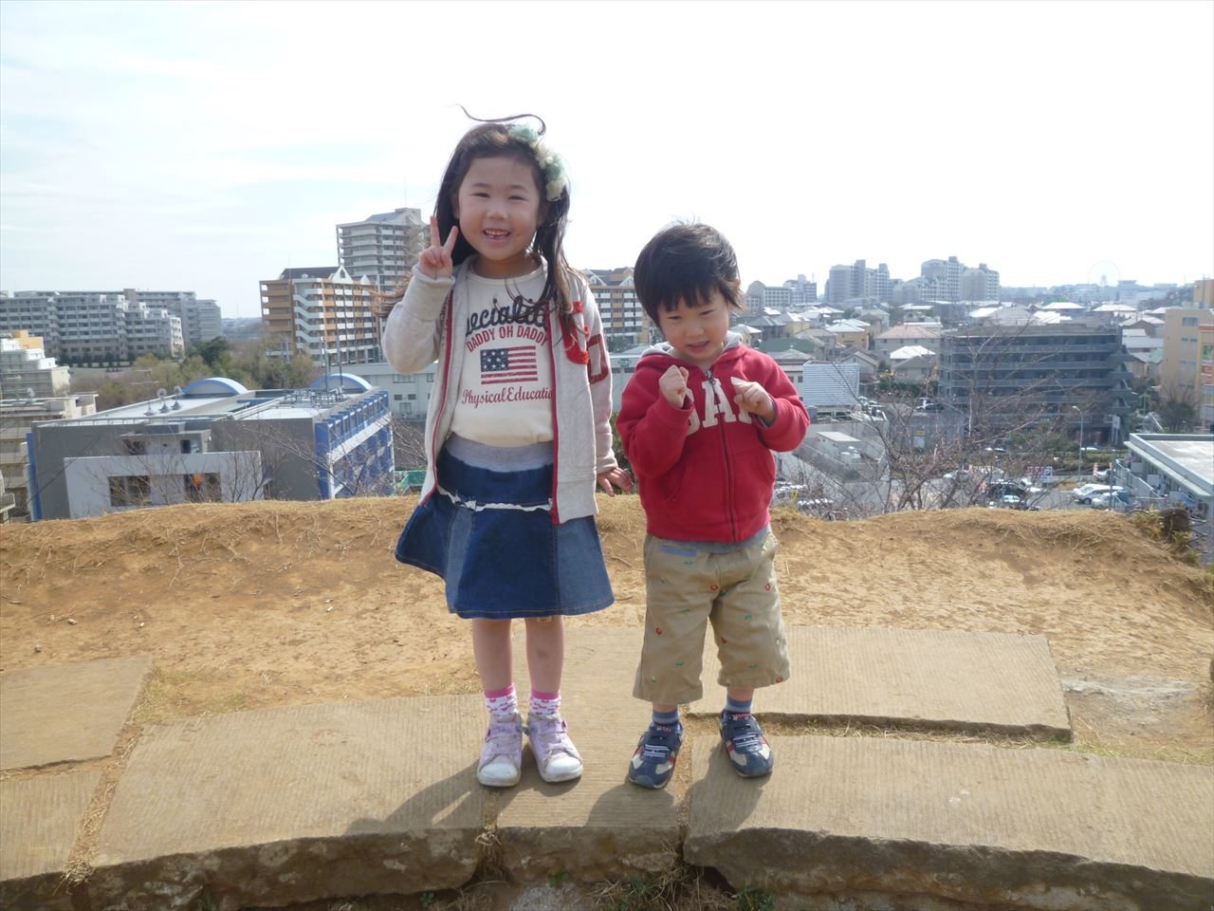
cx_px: 607
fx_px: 877
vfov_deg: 54.9
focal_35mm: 25
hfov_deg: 69.4
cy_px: 456
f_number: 4
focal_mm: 4.5
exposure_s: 1/400
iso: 80
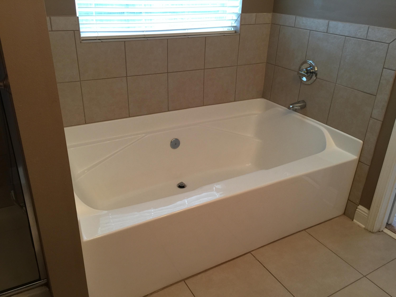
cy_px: 148
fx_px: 332
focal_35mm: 29
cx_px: 198
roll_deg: -1.9
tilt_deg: -26.9
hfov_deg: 61.7
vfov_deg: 48.2
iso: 64
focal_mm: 4.15
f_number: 2.2
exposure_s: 1/15
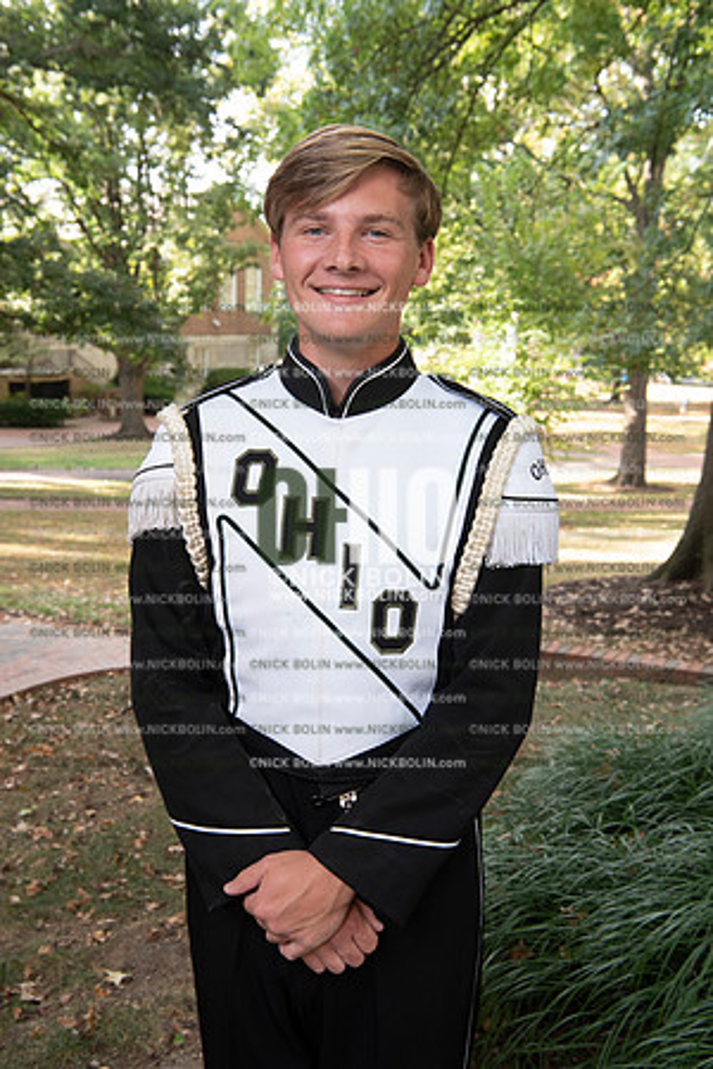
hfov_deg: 29.9
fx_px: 1337
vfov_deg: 43.6
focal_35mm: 45
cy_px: 534
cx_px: 356
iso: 800
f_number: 8
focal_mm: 45
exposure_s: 1/100
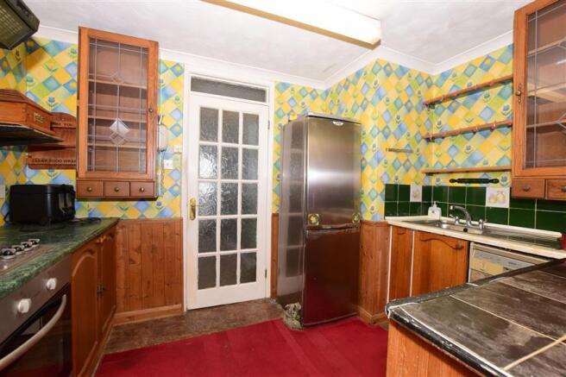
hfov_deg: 100.4
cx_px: 283
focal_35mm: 15
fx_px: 236
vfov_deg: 77.3
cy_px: 188
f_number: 8
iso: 400
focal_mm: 10
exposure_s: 1/60
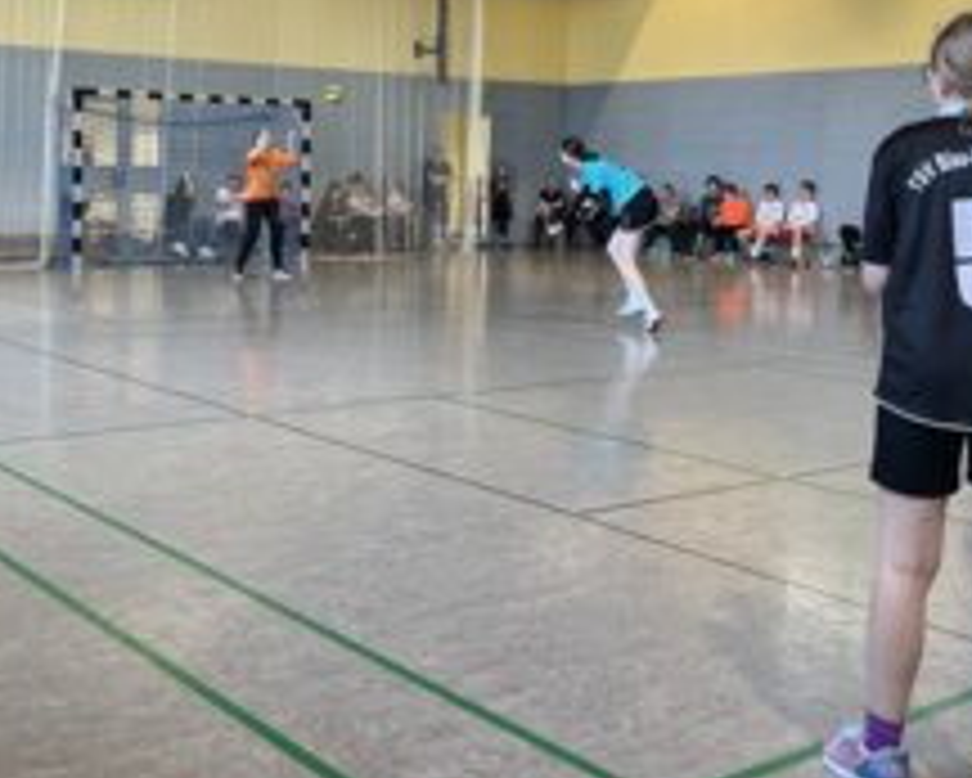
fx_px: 1353
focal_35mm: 47
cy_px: 229
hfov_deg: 39.2
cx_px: 356
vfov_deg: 31.7
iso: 100
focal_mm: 5.1
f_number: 1.6
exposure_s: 1/121
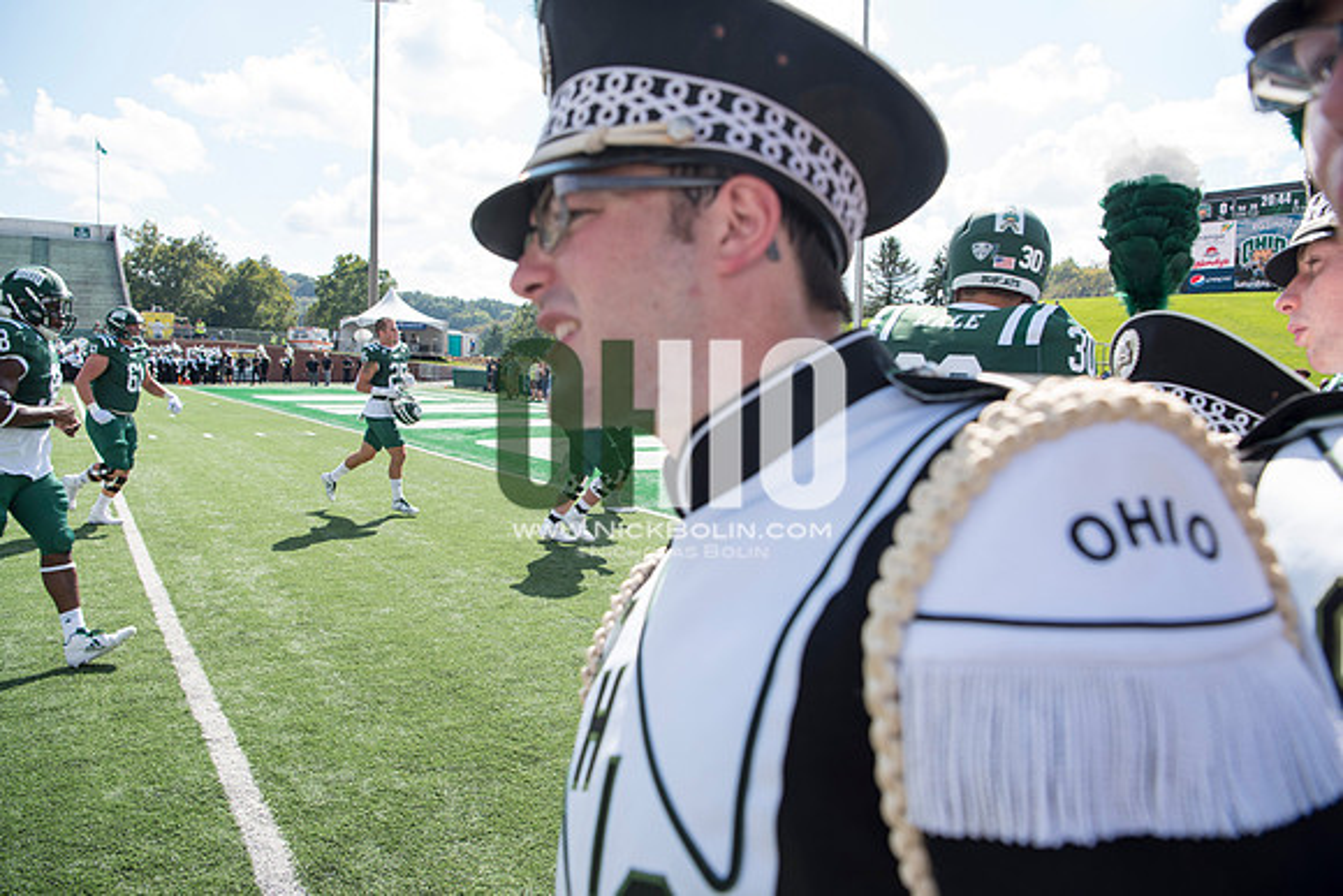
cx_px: 672
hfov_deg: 73.7
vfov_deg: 53.2
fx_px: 896
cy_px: 448
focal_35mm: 24
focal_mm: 24
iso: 200
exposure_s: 1/500
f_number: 5.6
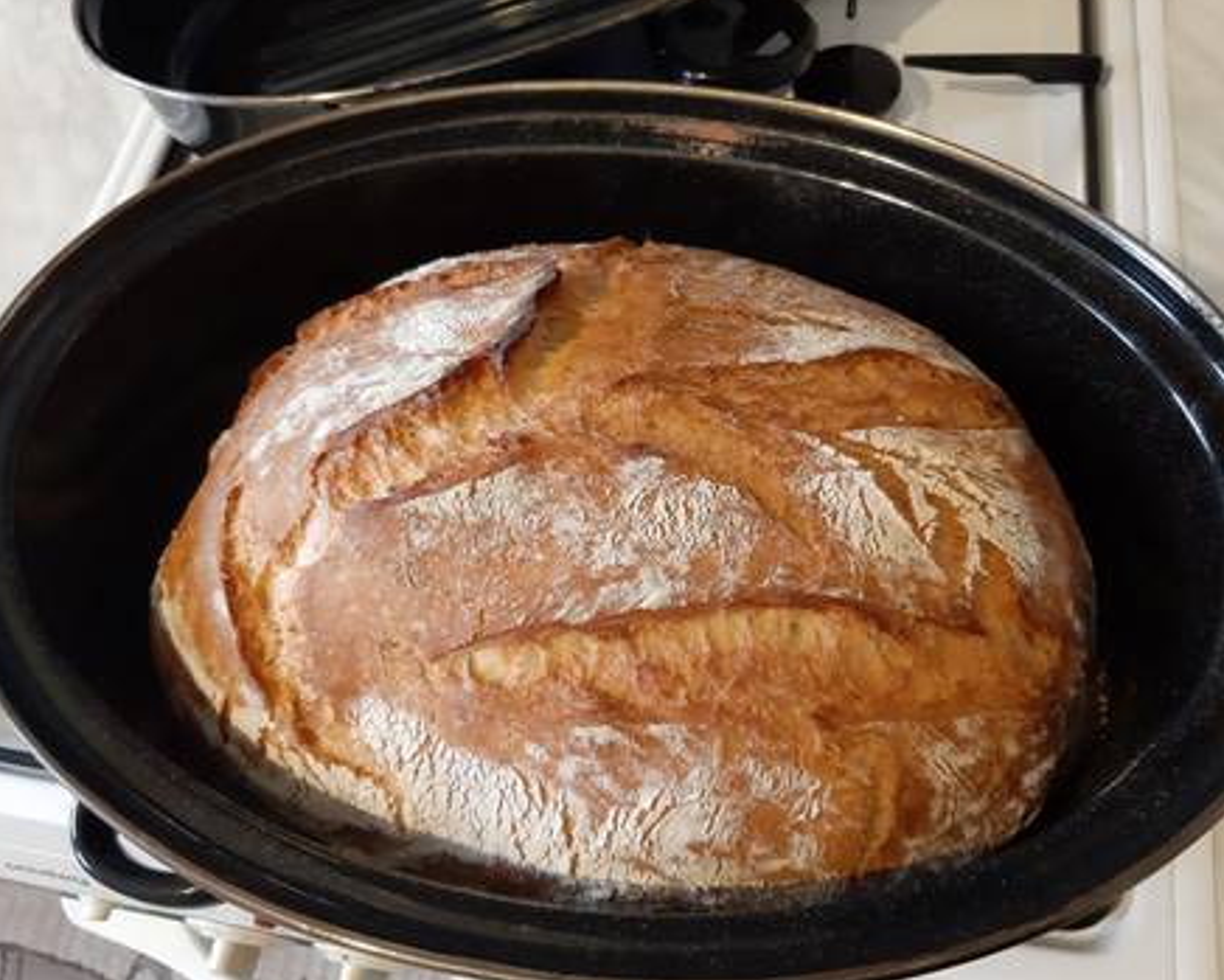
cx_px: 598
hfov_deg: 60.4
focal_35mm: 29
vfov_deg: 50.0
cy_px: 486
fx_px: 1051
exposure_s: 1/25
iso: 500
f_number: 1.7
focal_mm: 3.93
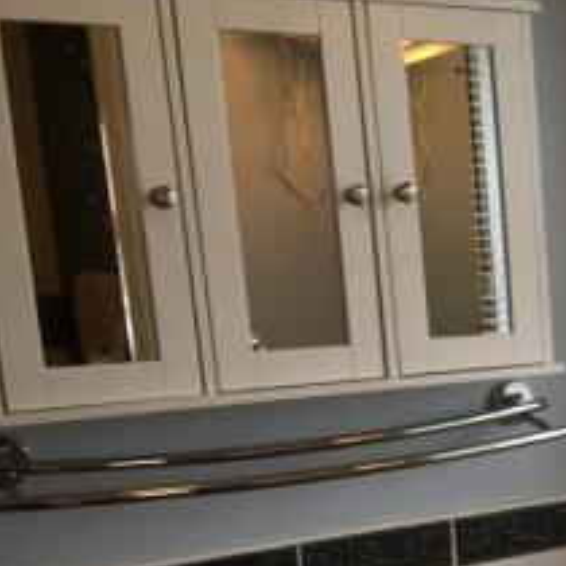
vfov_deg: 23.6
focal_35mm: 71
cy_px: 519
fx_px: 1313
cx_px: 780
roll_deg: +2.4
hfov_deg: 21.4
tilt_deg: -11.1
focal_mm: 4.15
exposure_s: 1/50
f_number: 2.2
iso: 25
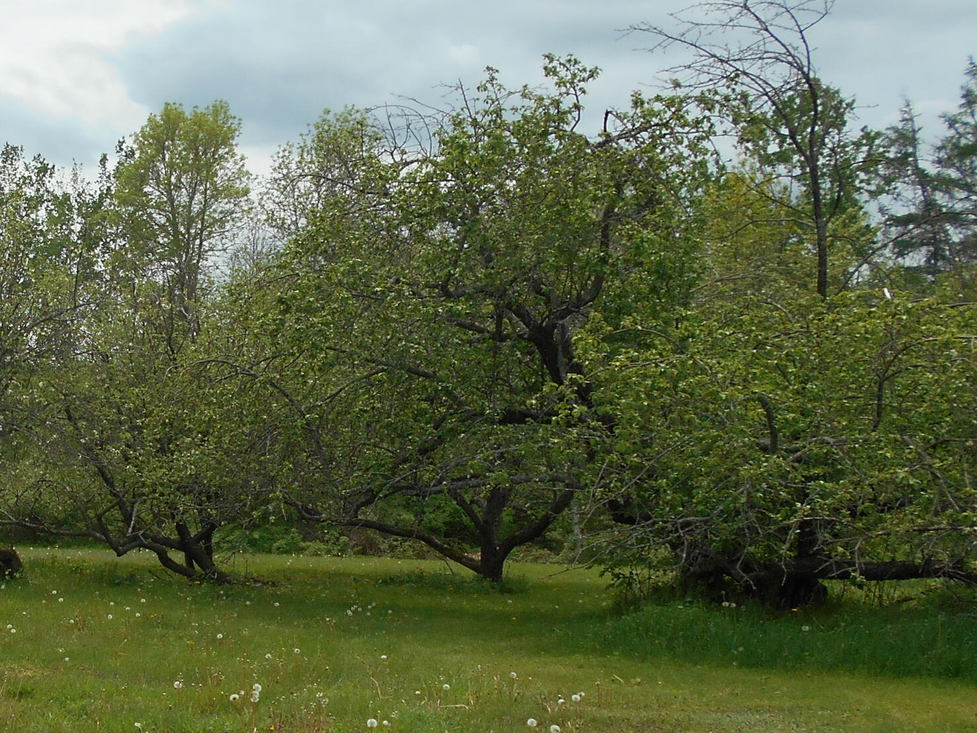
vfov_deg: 27.5
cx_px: 7
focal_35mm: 53
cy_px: 388
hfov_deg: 33.2
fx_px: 1496
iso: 80
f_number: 3.2
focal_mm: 4.6
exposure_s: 1/1000
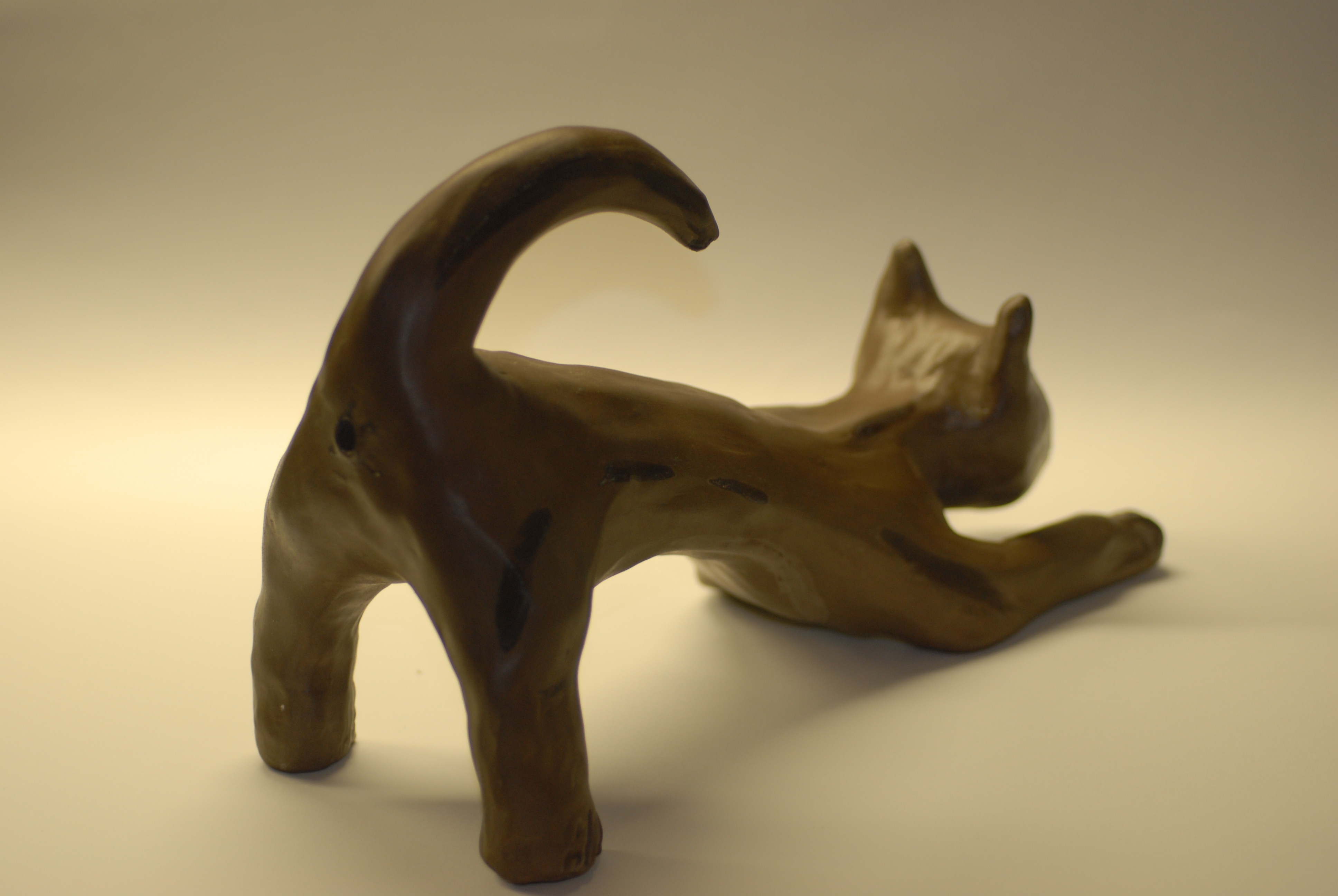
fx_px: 3349
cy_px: 448
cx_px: 669
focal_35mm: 90
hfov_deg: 22.6
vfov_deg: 15.2
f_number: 3.2
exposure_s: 1/30
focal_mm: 60
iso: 200
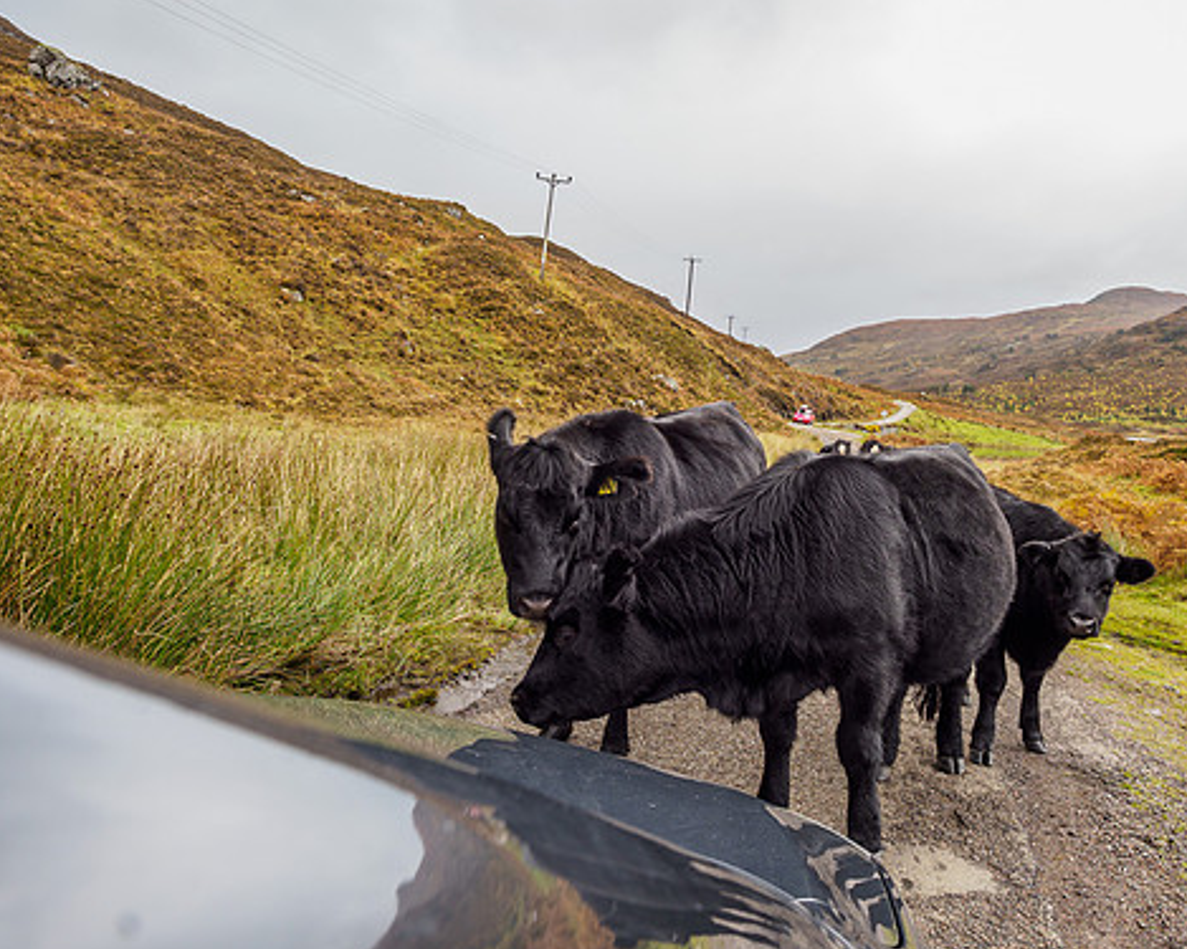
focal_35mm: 29
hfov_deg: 60.0
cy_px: 418
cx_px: 704
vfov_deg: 49.9
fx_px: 1019
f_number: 7.1
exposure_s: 1/13
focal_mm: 12
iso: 64
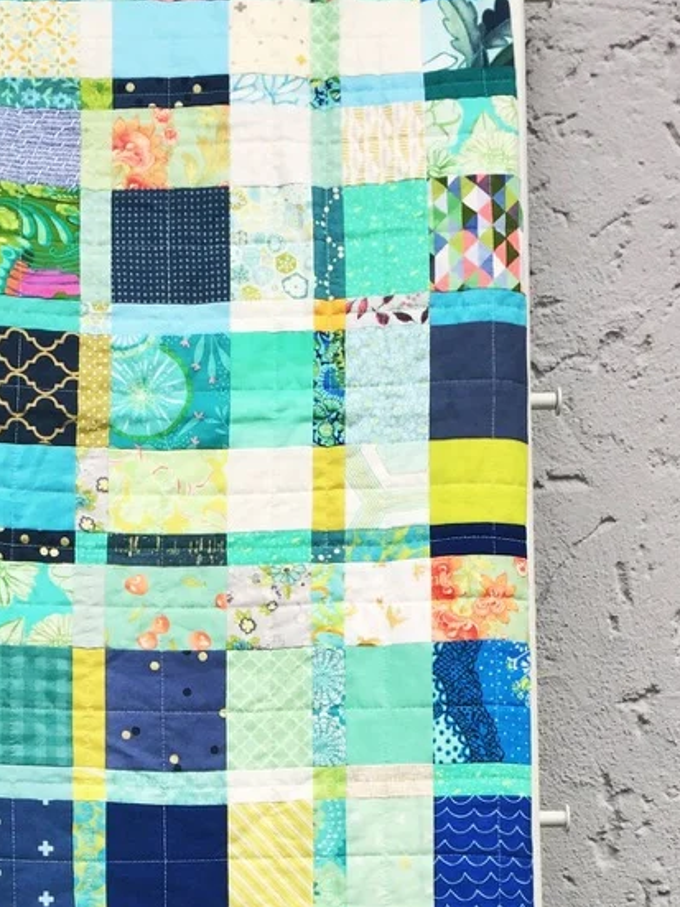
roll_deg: +0.1
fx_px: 2070
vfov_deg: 23.6
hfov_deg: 18.5
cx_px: 159
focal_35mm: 79
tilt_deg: -6.6
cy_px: 914
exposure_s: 1/117
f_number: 2.2
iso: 32
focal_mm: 4.15
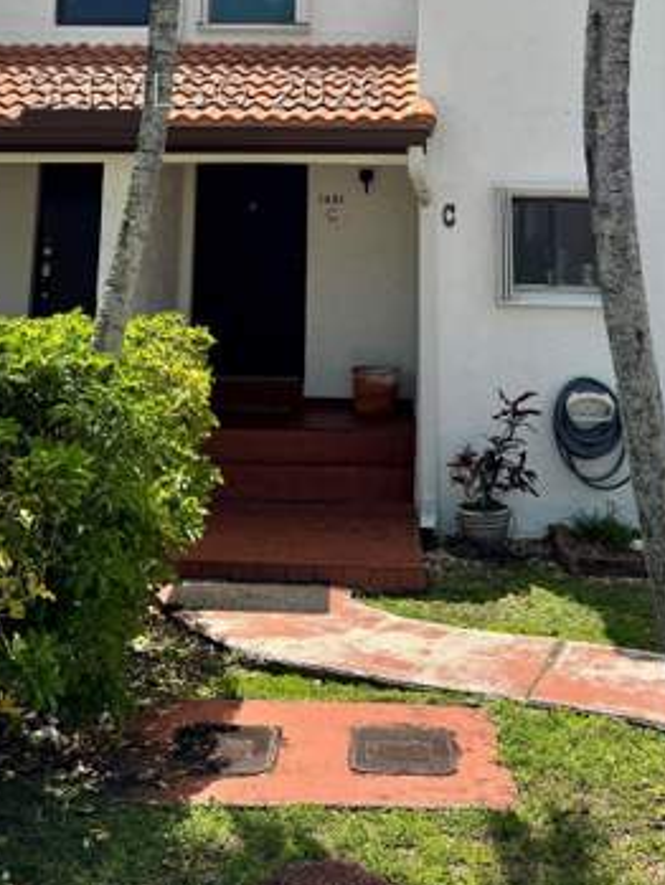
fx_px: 1126
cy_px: 91
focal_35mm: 44
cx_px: 325
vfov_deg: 39.8
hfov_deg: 32.9
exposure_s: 1/4310
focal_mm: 6.76
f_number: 1.78
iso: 80
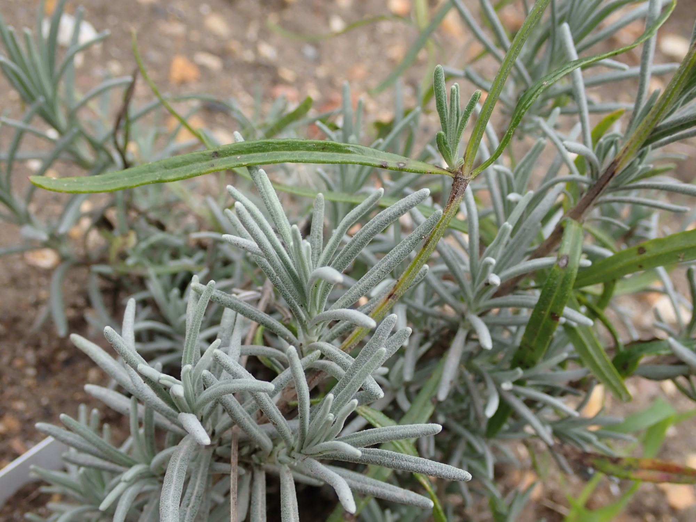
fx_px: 865
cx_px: 348
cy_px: 261
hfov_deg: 43.9
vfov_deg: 33.6
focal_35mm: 43
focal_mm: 7.86
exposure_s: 1/160
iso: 100
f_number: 4
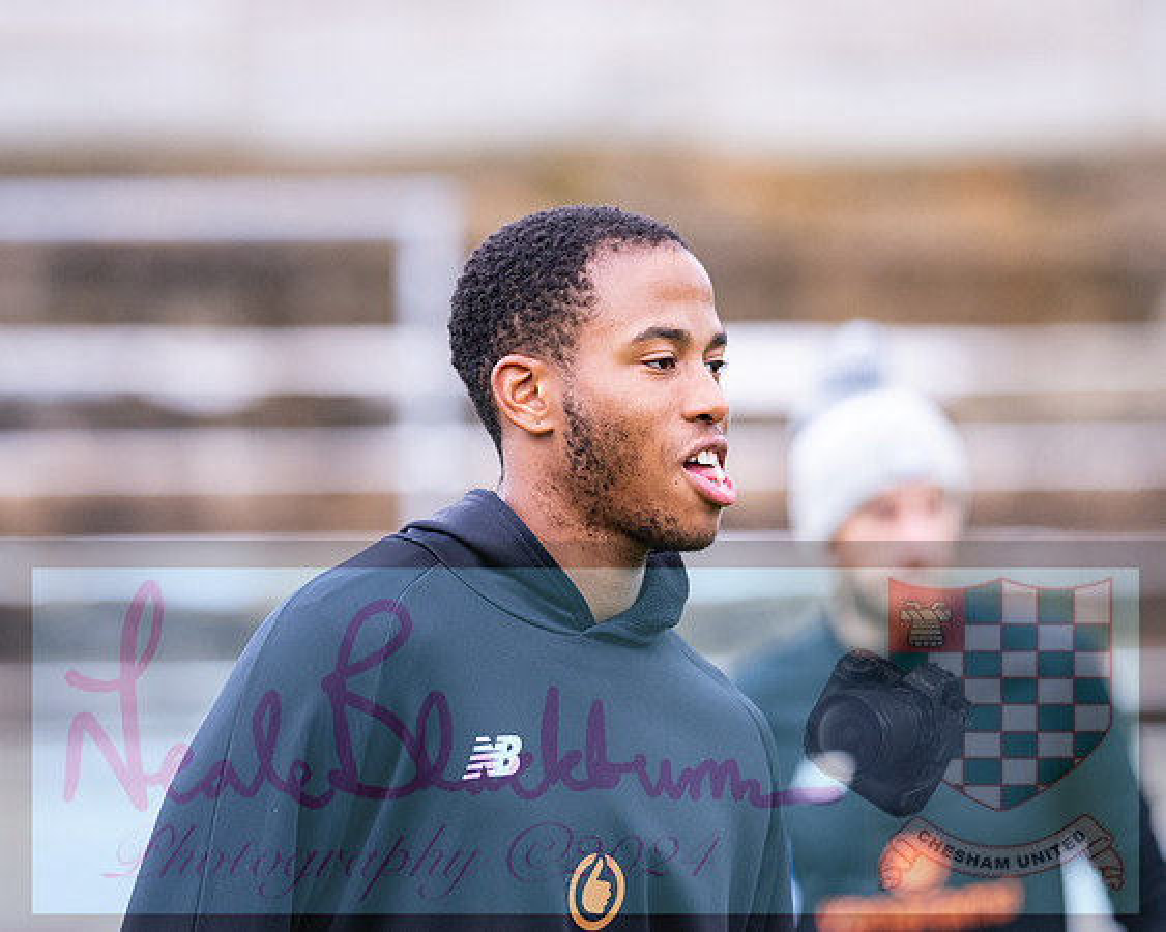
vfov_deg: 6.5
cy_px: 461
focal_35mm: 238
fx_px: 8217
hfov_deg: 8.1
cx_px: 573
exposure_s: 1/2000
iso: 500
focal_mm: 135
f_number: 2
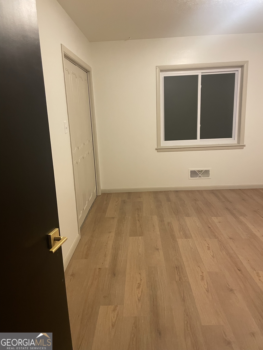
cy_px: 175
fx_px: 263
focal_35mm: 26
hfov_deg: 53.1
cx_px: 132
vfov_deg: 67.3
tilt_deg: -12.2
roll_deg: +2.8
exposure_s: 1/40
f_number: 1.6
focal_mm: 4.2
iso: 400
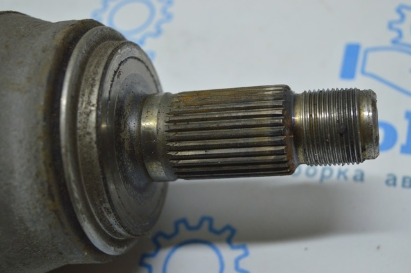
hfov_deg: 35.1
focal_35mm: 57
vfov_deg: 23.7
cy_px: 136
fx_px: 650
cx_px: 206
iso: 400
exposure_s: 1/60
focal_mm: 38
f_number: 4.8
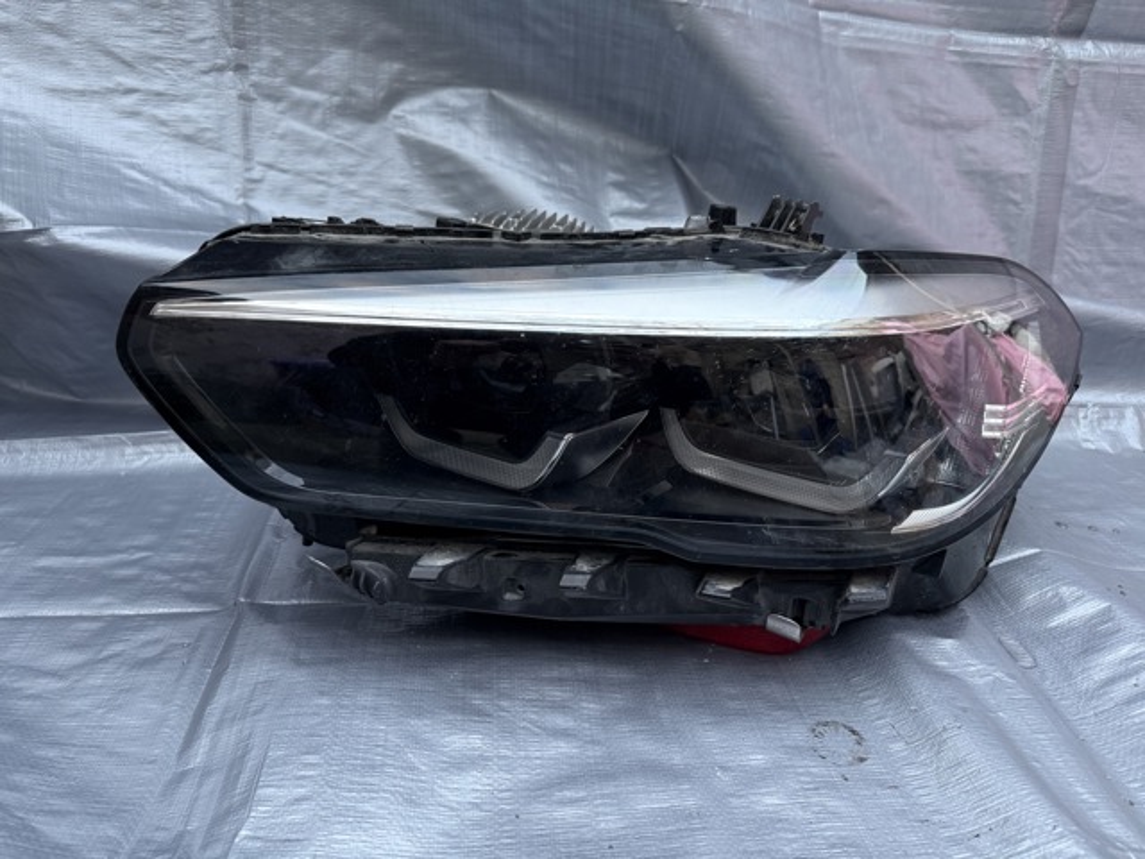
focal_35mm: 24
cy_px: 430
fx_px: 794
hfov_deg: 71.6
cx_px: 572
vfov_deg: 56.8
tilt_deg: -24.8
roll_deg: -2.8
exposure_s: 1/69
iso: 200
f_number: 1.78
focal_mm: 6.76
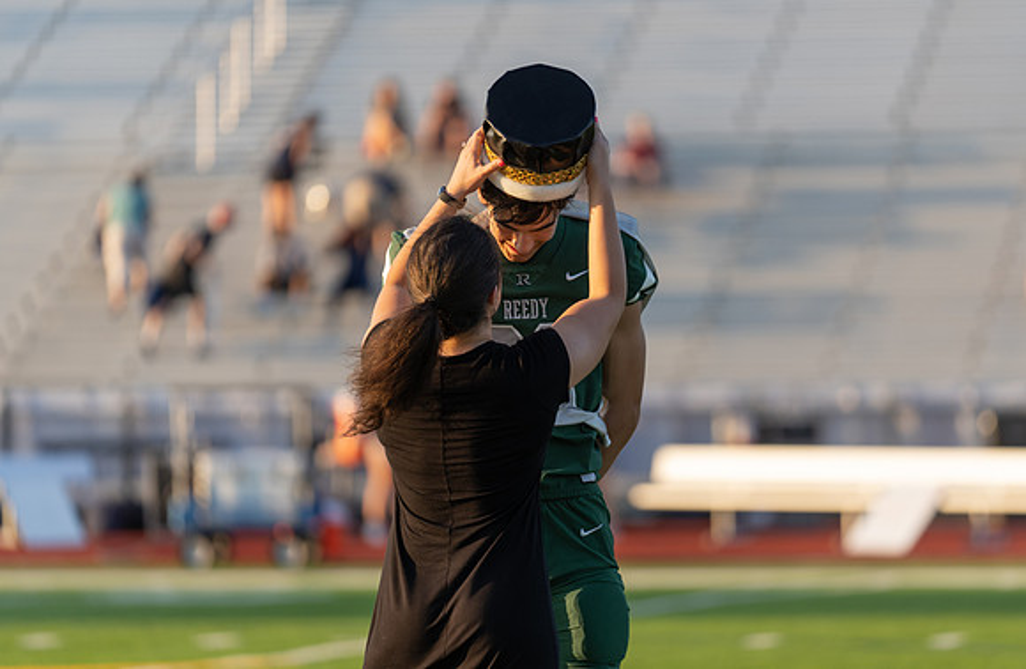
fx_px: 7256
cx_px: 573
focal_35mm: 256
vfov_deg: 5.3
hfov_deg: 8.1
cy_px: 353
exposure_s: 1/500
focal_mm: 200
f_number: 2.8
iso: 100
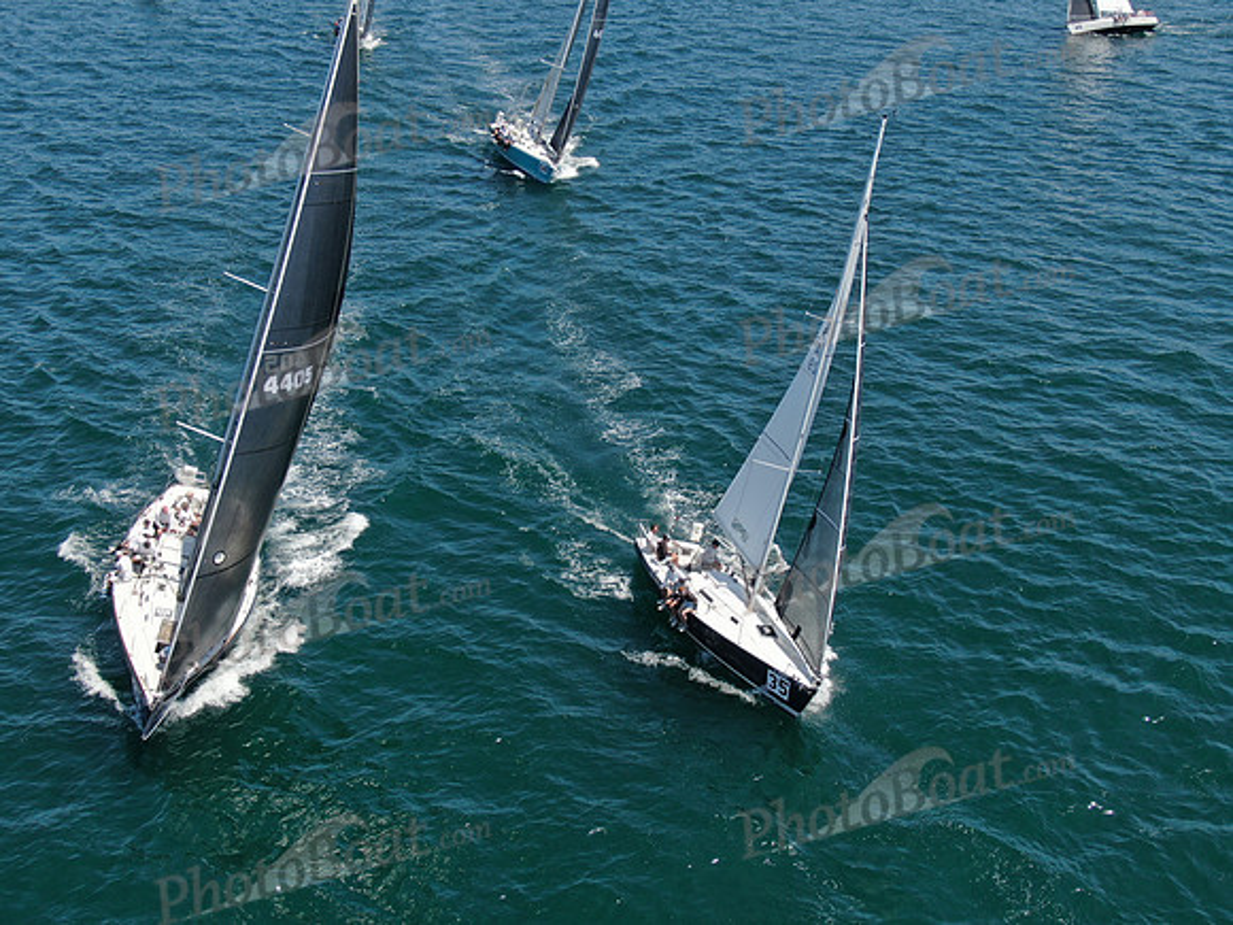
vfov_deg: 33.6
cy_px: 462
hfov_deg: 43.9
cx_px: 616
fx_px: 1532
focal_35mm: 43
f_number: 3.6
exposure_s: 1/800
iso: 100
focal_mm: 7.39
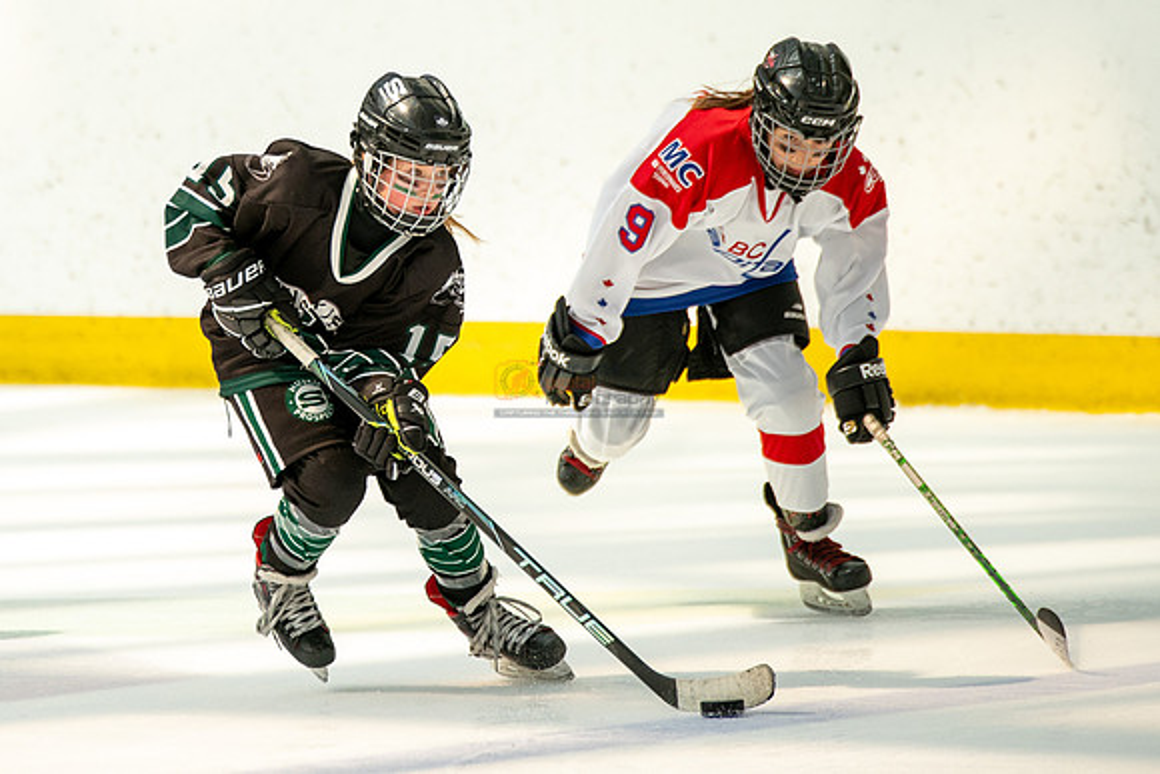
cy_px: 174
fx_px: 16822
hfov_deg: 3.9
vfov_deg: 2.6
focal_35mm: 522
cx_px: 213
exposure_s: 1/3200
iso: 1600
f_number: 3.5
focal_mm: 300
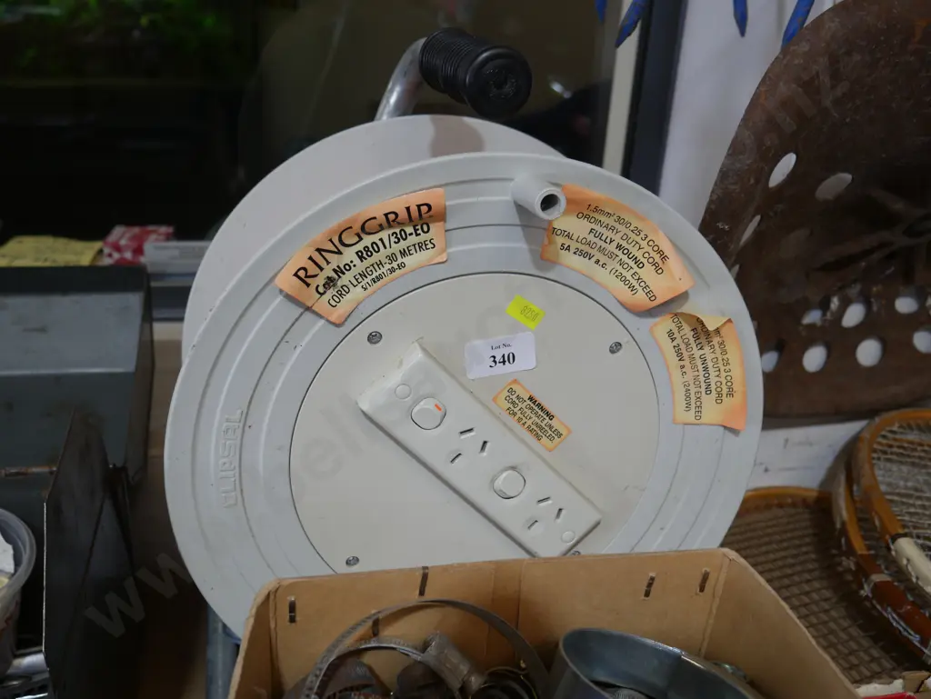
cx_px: 466
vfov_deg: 44.2
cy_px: 350
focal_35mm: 32
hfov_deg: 56.8
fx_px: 861
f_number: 3.6
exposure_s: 1/60
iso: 200
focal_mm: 16
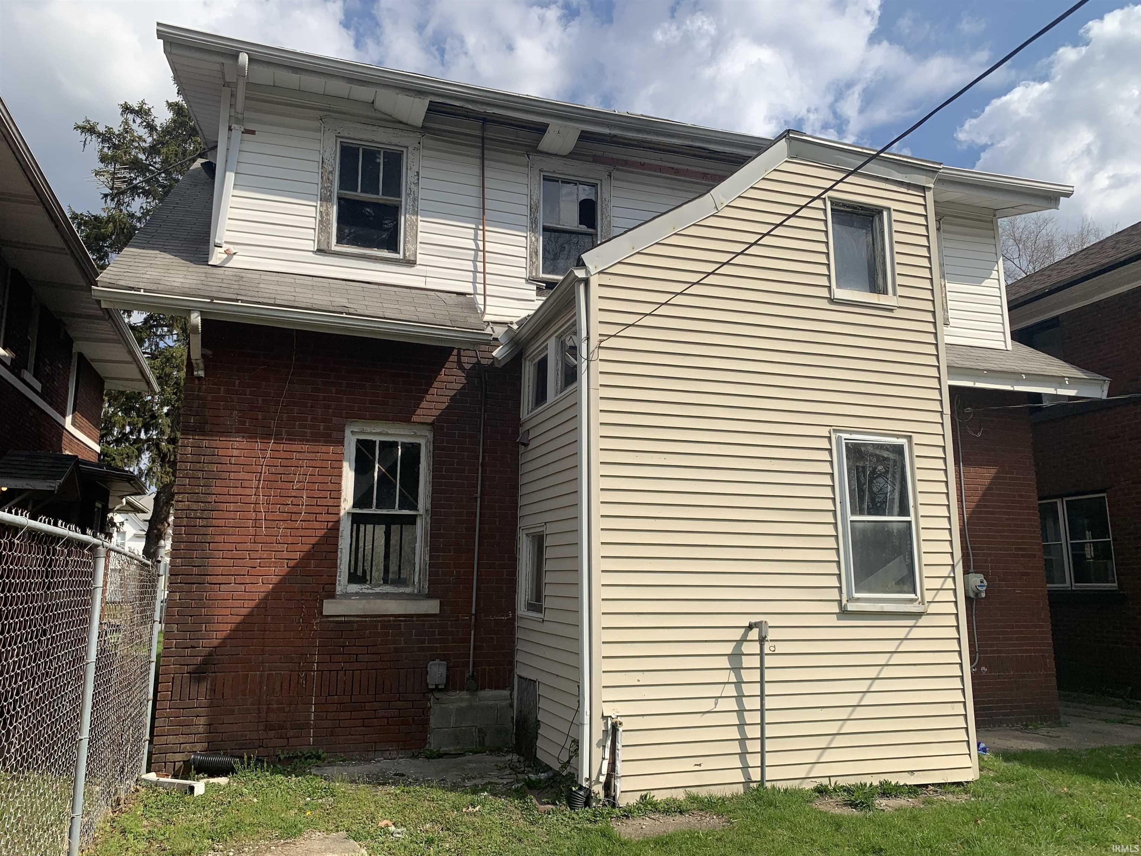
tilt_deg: +11.0
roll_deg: -0.6
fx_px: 857
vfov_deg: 53.1
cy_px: 428
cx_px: 570
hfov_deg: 67.3
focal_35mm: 26
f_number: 1.8
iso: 25
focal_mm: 4.25
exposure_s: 1/3521
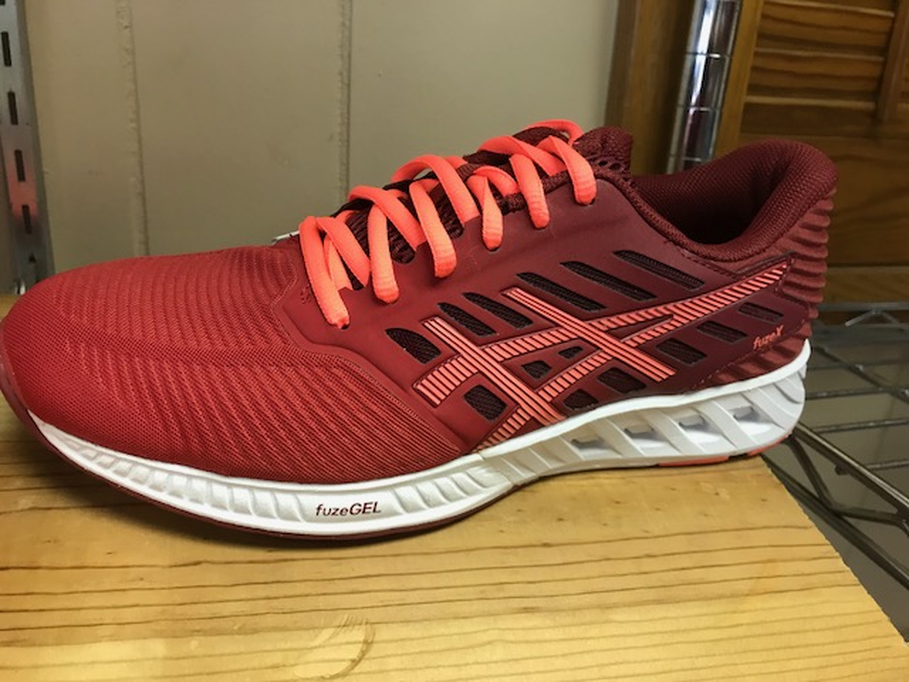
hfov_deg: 63.4
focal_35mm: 28
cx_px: 454
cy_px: 341
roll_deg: -4.1
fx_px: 735
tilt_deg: -20.8
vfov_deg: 49.7
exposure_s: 1/20
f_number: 1.8
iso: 40
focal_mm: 3.99
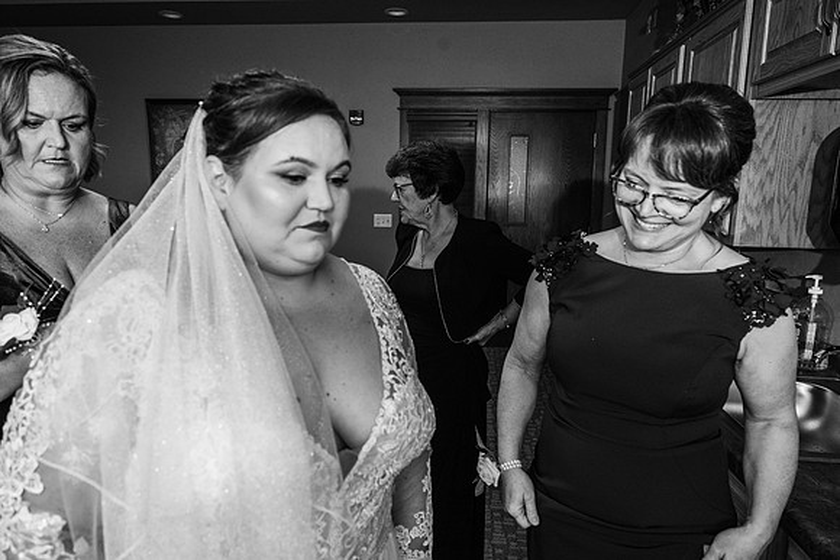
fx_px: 560
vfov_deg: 53.2
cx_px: 420
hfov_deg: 73.7
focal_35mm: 24
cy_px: 280
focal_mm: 24
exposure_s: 1/200
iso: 1250
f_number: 4.5
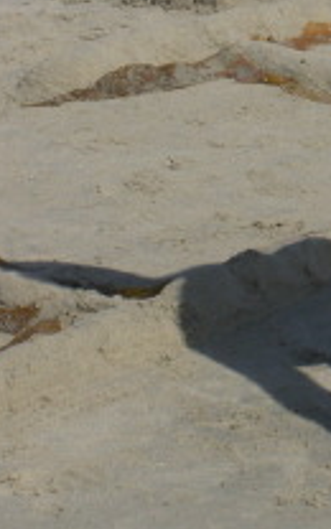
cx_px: 705
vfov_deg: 9.9
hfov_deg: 6.1
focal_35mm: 209
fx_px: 3017
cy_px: -61
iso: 64
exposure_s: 1/659
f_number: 4.6
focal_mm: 11.2
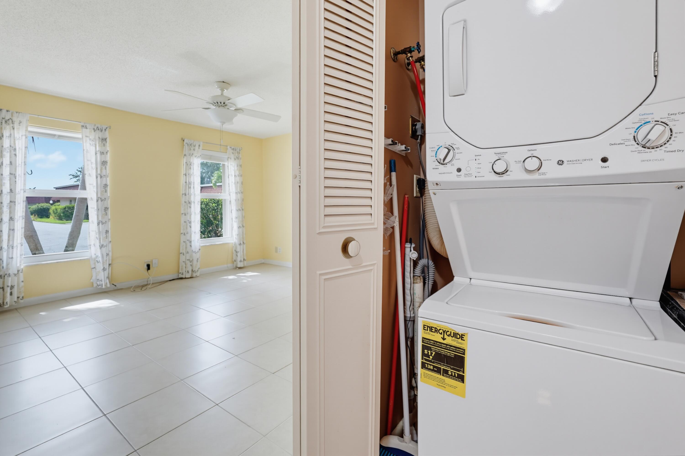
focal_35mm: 16
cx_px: 342
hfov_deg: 96.7
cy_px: 228
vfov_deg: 73.7
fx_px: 304
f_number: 3.5
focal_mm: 16
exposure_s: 1/50
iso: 800
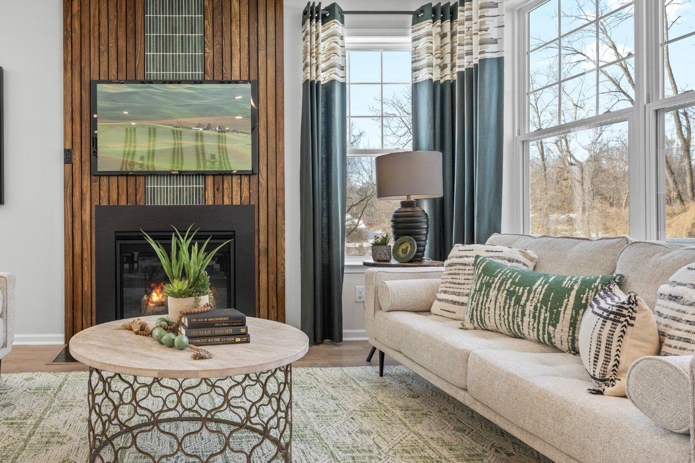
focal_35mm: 25
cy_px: 225
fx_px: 483
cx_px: 188
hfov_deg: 67.7
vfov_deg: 51.3
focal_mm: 15
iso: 320
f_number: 7.1
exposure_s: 1/25
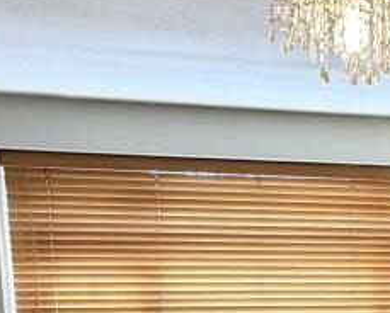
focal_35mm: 61
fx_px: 705
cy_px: 371
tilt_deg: -7.2
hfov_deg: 28.5
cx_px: 414
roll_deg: +0.0
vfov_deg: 23.1
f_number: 2.2
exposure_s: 1/100
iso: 125
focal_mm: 2.22
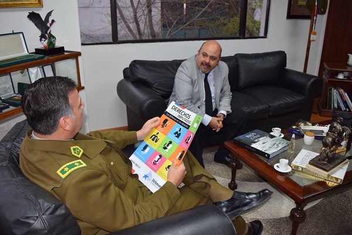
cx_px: 176
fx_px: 293
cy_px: 118
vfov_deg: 43.6
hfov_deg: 61.9
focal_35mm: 30
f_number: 4.5
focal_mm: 20
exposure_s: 1/80
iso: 800
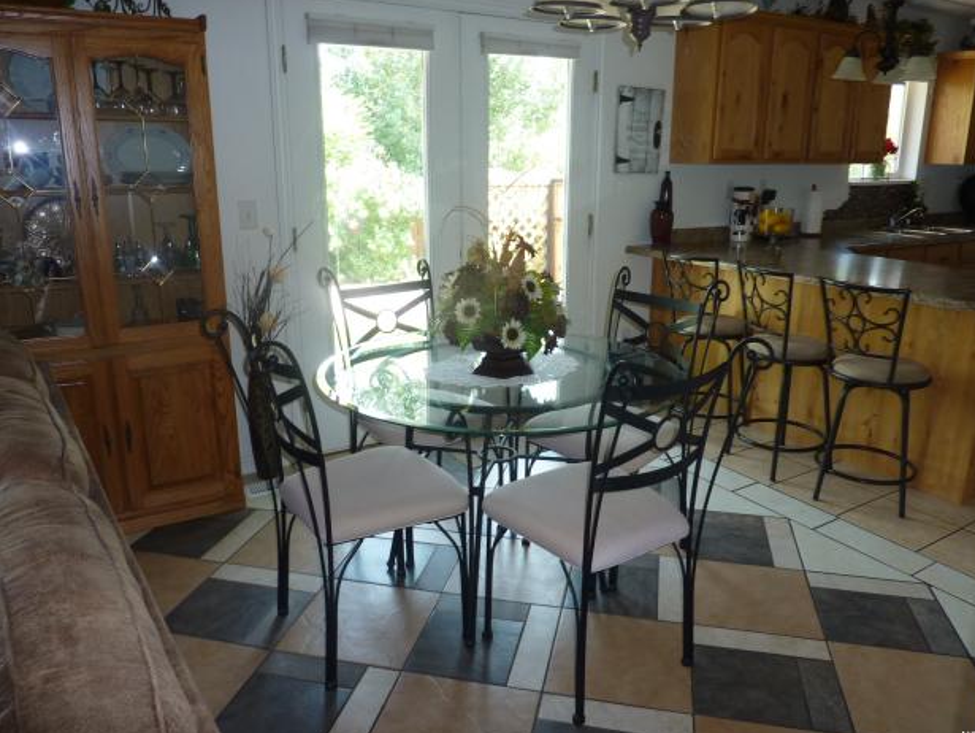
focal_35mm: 26
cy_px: 362
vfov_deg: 53.1
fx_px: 733
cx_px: 506
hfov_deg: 67.2
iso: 100
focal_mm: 4.1
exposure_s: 1/30
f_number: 3.3
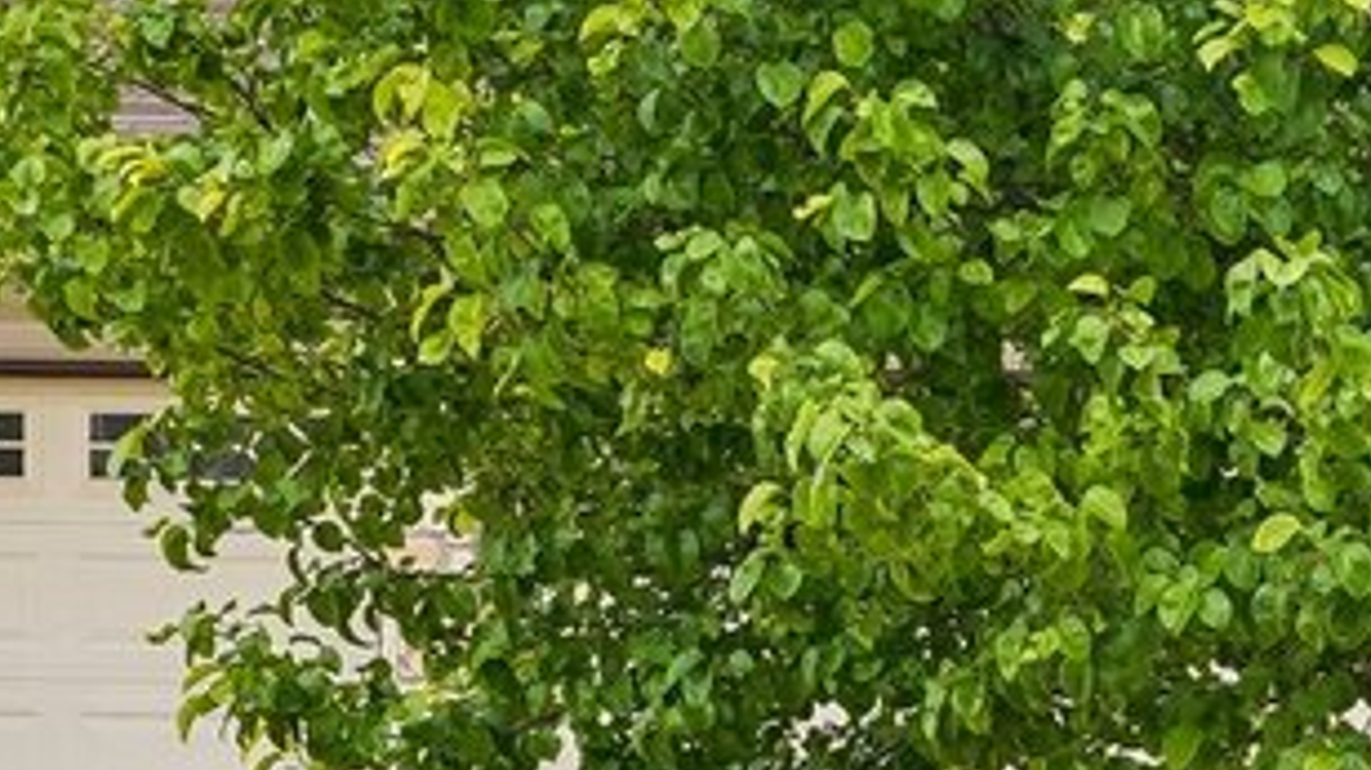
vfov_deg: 8.1
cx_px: 2582
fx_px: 5415
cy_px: -142
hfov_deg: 12.9
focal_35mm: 149
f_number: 8
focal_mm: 27
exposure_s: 1/125
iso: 100
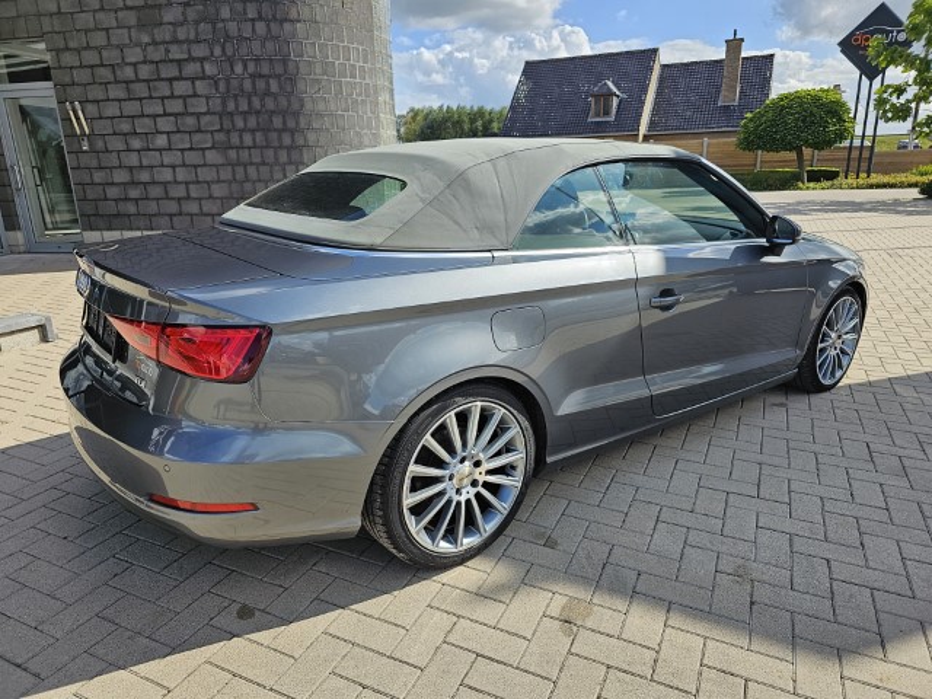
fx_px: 619
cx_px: 466
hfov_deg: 73.9
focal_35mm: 23
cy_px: 350
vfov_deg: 58.9
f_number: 1.7
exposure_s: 1/1076
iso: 20
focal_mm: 6.3
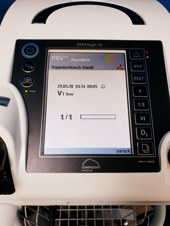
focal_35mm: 26
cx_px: 85
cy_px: 113
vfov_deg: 67.3
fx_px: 170
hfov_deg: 53.1
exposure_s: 1/50
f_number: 2.4
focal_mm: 4.3
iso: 80
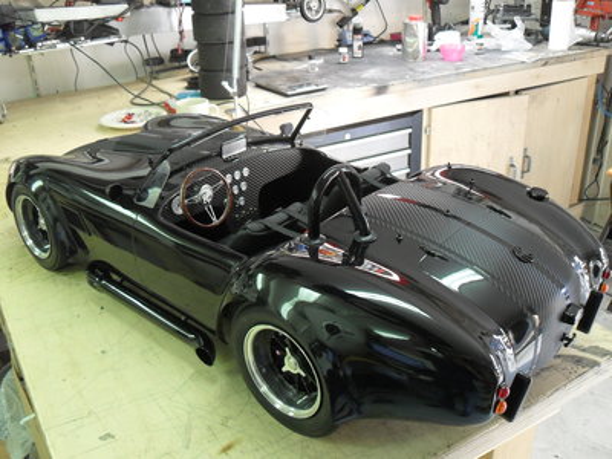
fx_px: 619
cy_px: 230
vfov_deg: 40.7
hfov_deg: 52.6
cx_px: 306
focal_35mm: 35
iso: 200
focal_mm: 6.2
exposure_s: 1/20
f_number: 2.8
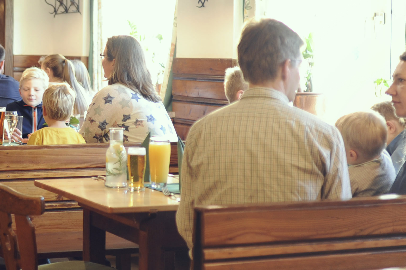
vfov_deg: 14.0
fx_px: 1093
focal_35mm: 97
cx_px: -6
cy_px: 72
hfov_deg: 20.3
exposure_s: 1/80
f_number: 1.4
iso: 500
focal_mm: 35
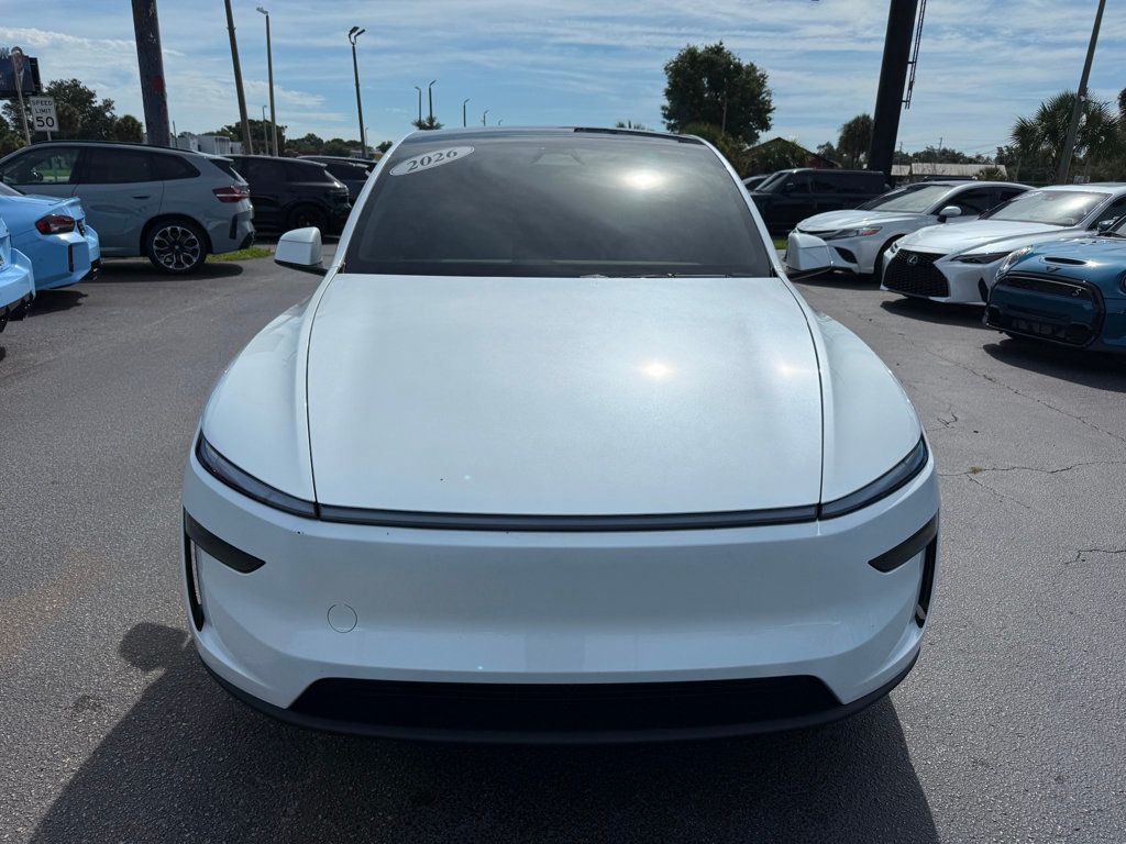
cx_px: 563
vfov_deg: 56.8
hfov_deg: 71.6
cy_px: 422
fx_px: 781
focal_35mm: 24
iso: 80
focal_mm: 6.76
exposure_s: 1/14286
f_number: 1.78
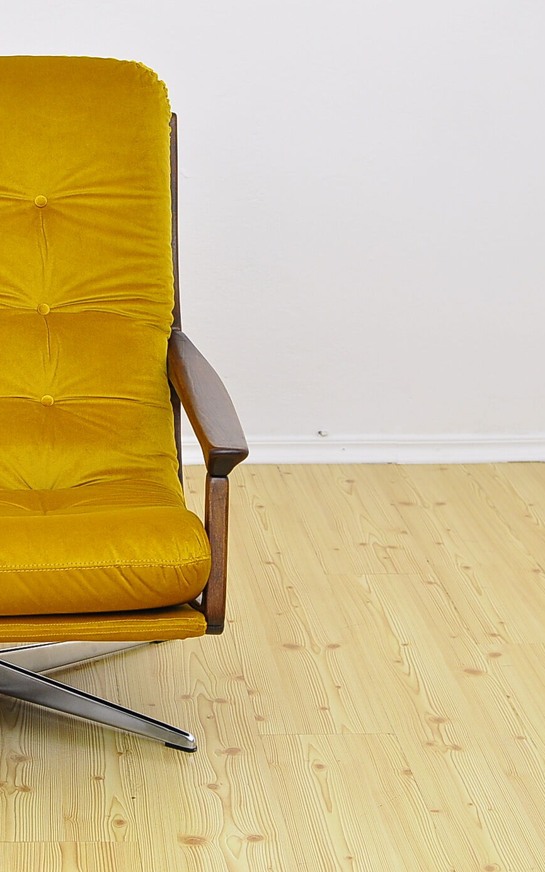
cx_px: -16
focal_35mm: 83
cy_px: 428
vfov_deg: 25.0
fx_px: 1967
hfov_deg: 15.4
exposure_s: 1/200
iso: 400
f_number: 4
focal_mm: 35
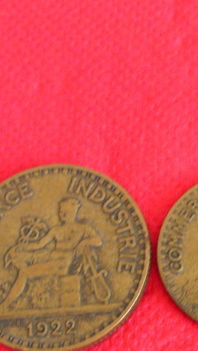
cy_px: 235
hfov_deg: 13.2
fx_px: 839
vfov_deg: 23.6
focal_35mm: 90
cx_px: 219
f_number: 3.5
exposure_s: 1/30
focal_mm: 6.3
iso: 161
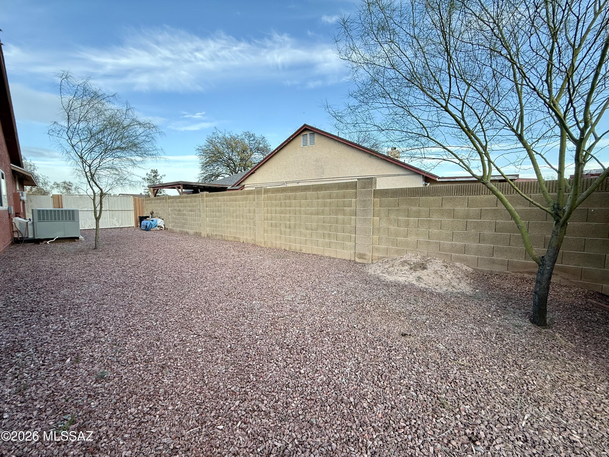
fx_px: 246
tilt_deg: -5.1
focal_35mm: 14
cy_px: 228
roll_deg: +0.2
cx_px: 304
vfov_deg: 85.7
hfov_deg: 102.1
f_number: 2.2
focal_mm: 2.22
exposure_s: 1/176
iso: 64
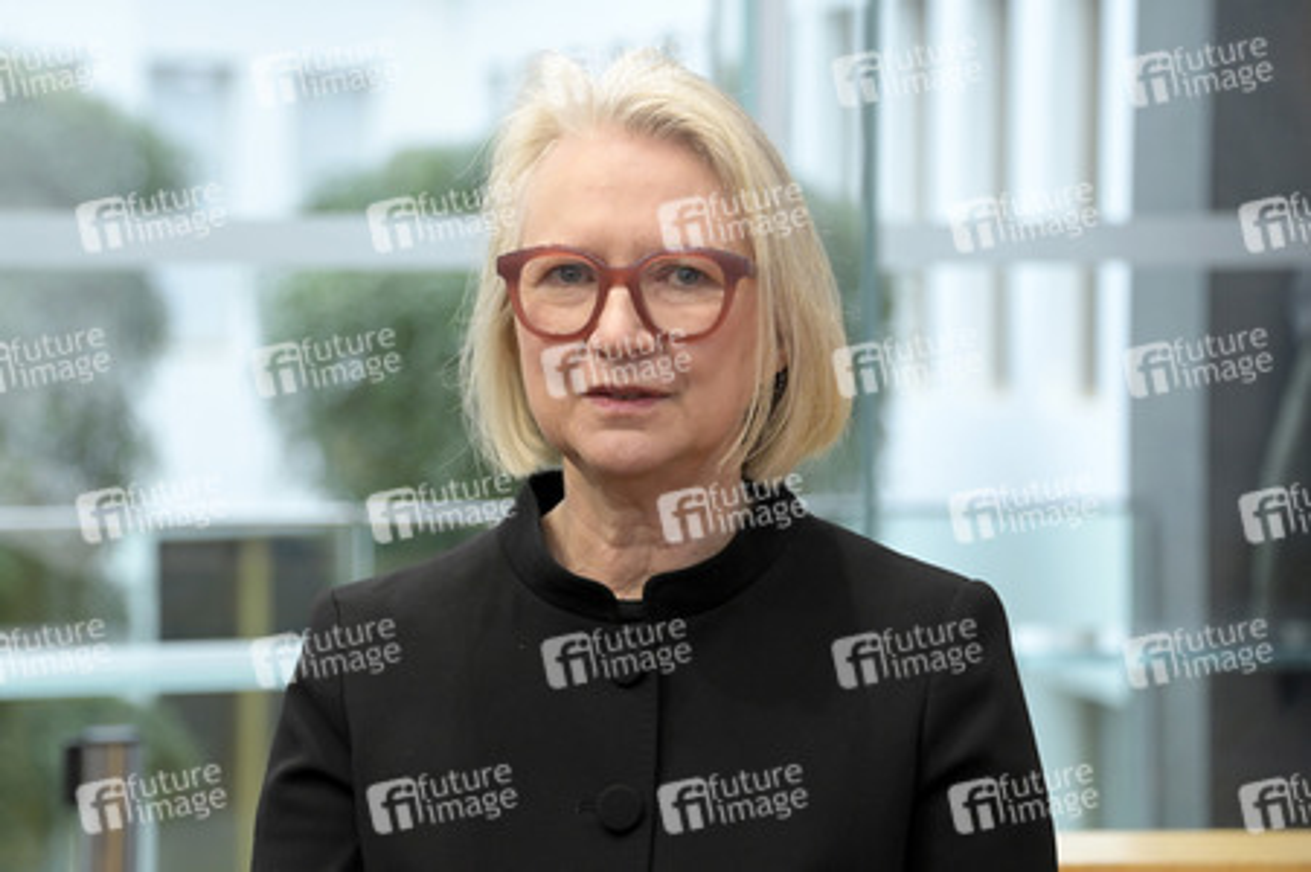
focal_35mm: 122
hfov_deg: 16.8
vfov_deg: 11.2
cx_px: 656
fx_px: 4439
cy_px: 436
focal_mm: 122
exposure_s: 1/500
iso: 5000
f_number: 5.6
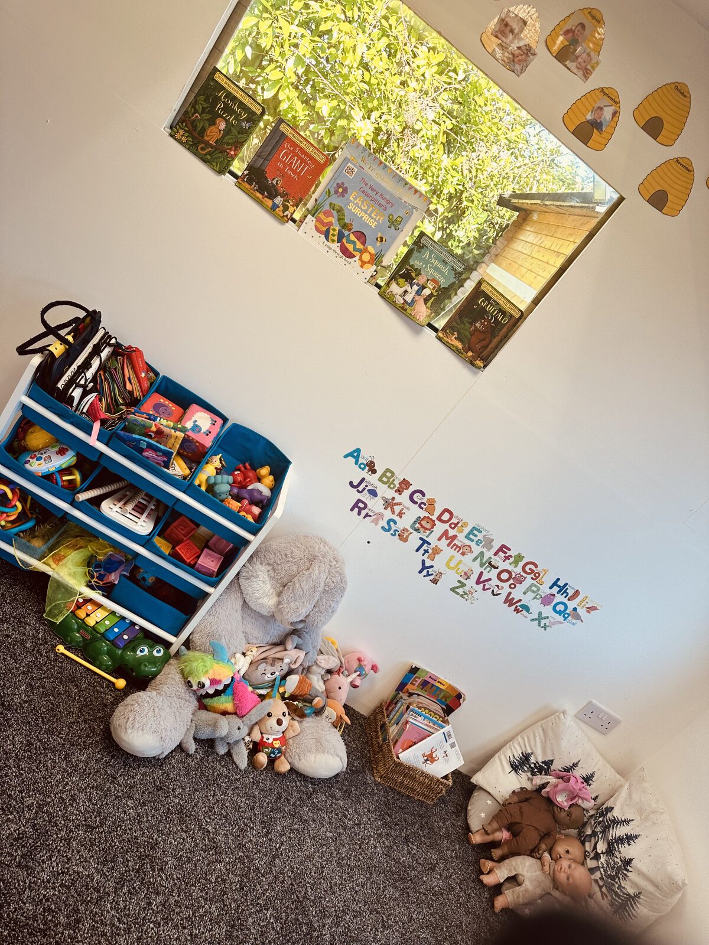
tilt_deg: -18.6
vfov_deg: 71.6
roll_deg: -38.7
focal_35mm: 24
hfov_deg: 56.8
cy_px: 472
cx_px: 354
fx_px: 655
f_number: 1.78
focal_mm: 6.86
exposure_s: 1/212
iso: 64
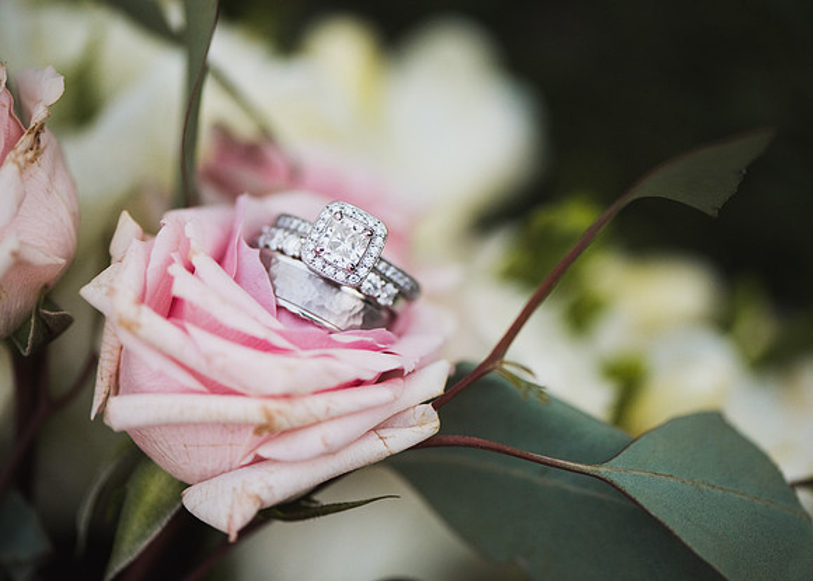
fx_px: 2538
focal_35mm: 110
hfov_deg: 18.2
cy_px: 290
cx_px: 435
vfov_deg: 13.0
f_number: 3.5
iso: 2200
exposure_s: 1/160
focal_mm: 105
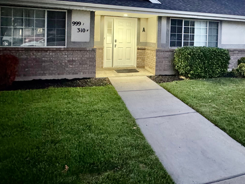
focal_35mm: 28
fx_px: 198
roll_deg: -1.9
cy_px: 42
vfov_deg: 47.5
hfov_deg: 62.7
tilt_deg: -2.3
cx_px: 151
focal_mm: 2.22
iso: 1000
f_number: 2.2
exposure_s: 1/40
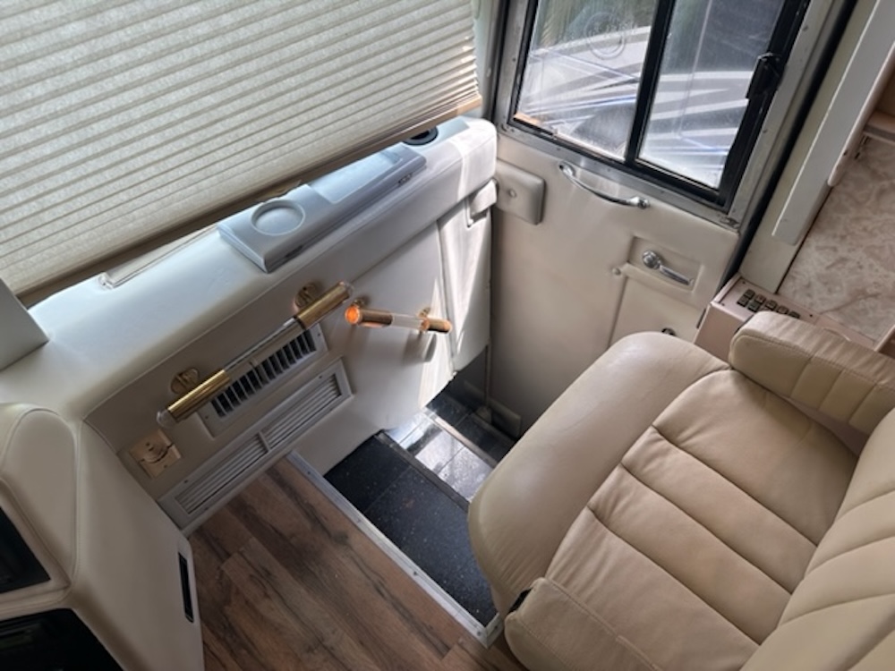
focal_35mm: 24
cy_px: 336
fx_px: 621
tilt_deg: -49.5
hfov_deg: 71.6
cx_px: 448
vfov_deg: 56.8
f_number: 1.78
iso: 80
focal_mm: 6.86
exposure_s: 1/303
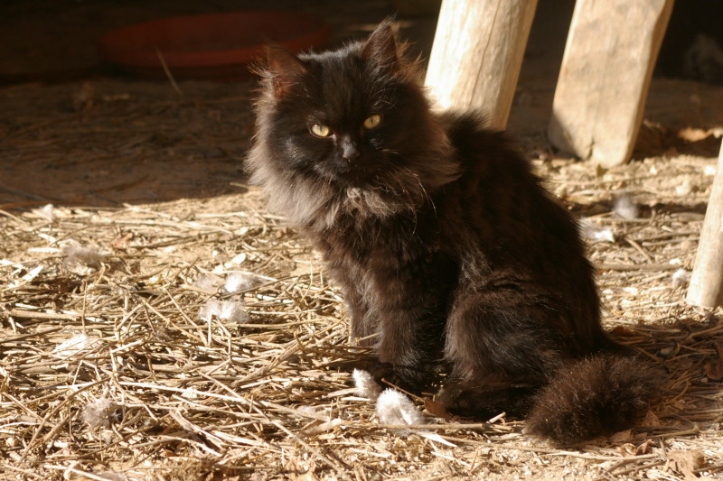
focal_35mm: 82
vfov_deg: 16.5
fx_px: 1656
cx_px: 362
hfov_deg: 24.6
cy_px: 240
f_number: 8
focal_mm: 55
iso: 200
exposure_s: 1/125
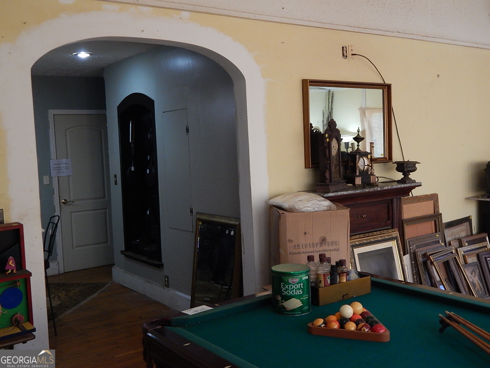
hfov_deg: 49.0
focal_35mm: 38
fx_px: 538
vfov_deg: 37.7
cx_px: 245
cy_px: 184
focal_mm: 6.8
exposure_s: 1/100
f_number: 3.4
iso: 400
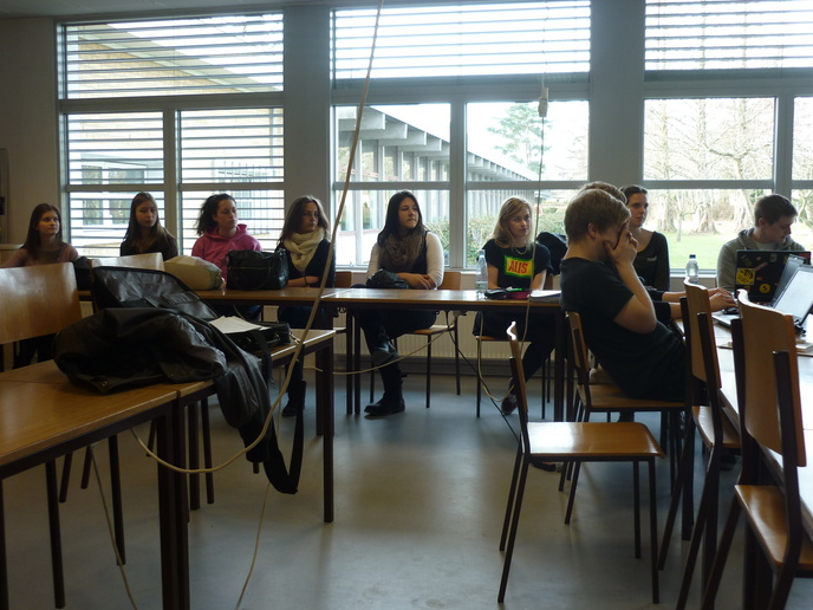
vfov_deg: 37.7
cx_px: 391
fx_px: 892
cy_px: 277
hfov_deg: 49.0
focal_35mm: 38
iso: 80
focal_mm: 5.5
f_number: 2.8
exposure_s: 1/30
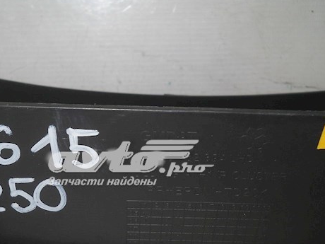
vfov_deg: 25.5
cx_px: 129
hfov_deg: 33.7
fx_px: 535
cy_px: 161
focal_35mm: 57
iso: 80
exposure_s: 1/30
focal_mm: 6.72
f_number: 5.5
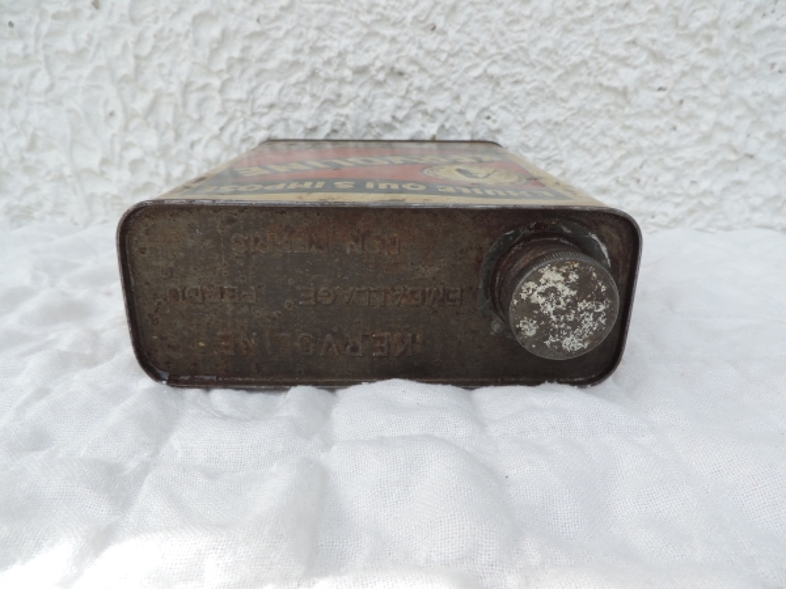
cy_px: 294
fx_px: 545
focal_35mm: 24
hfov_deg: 71.6
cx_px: 393
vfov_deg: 56.8
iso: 80
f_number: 3
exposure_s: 1/640
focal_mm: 4.3
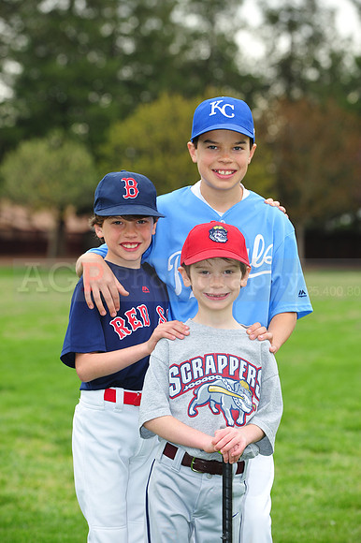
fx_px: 2334
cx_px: 180
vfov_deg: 13.3
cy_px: 272
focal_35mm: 155
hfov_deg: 8.8
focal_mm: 155
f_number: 7.1
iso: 400
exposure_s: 1/250
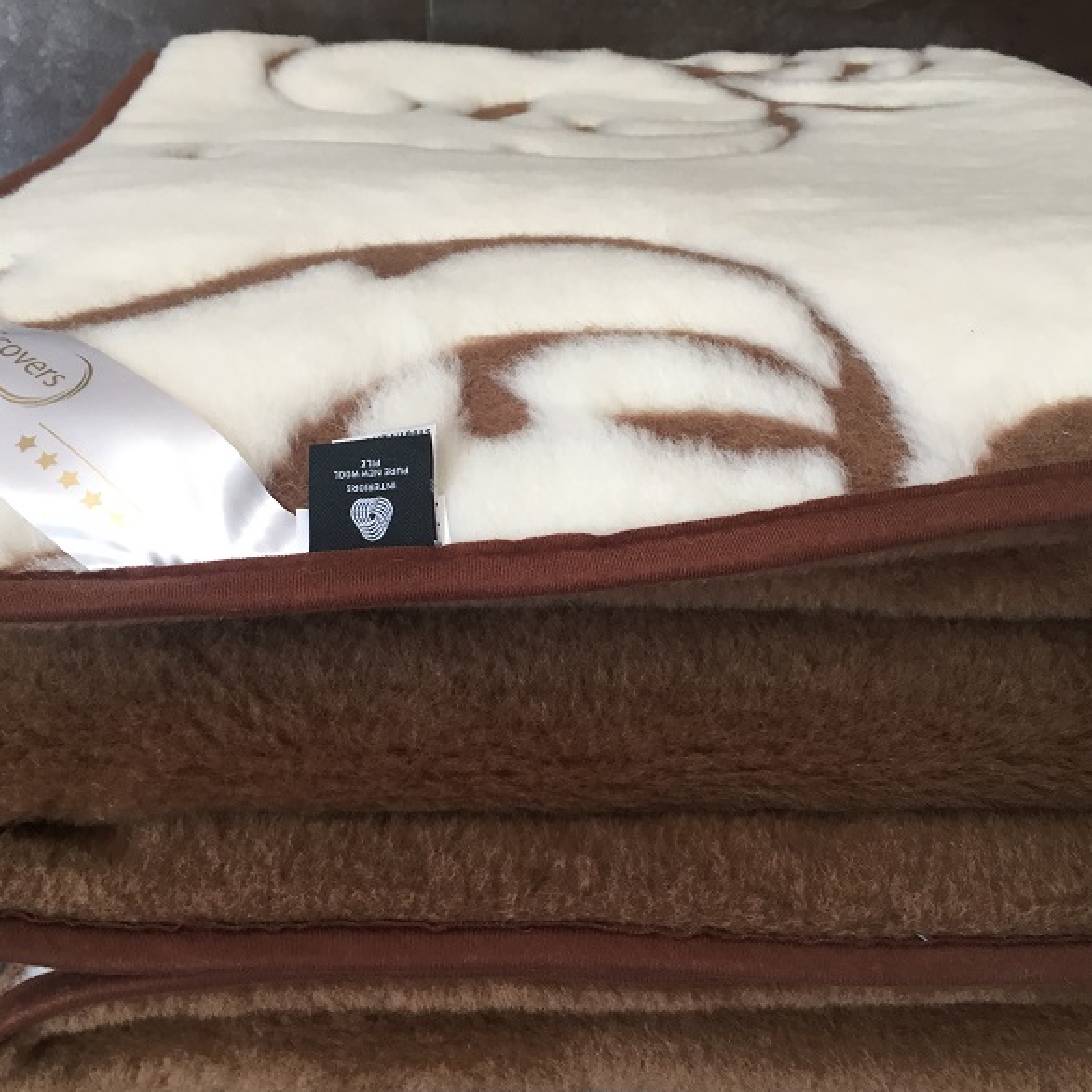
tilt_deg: -27.6
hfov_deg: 47.2
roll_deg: -0.2
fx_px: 1249
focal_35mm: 35
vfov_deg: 47.2
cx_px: 522
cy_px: 552
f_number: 2.2
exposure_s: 1/33
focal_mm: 4.15
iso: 40
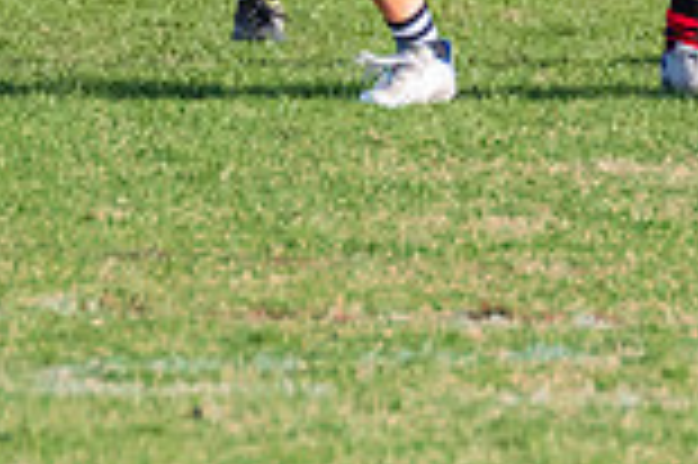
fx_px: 64903
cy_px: -252
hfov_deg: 0.6
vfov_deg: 0.4
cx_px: 322
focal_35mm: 3351
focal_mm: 420
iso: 800
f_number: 7.1
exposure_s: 1/1250
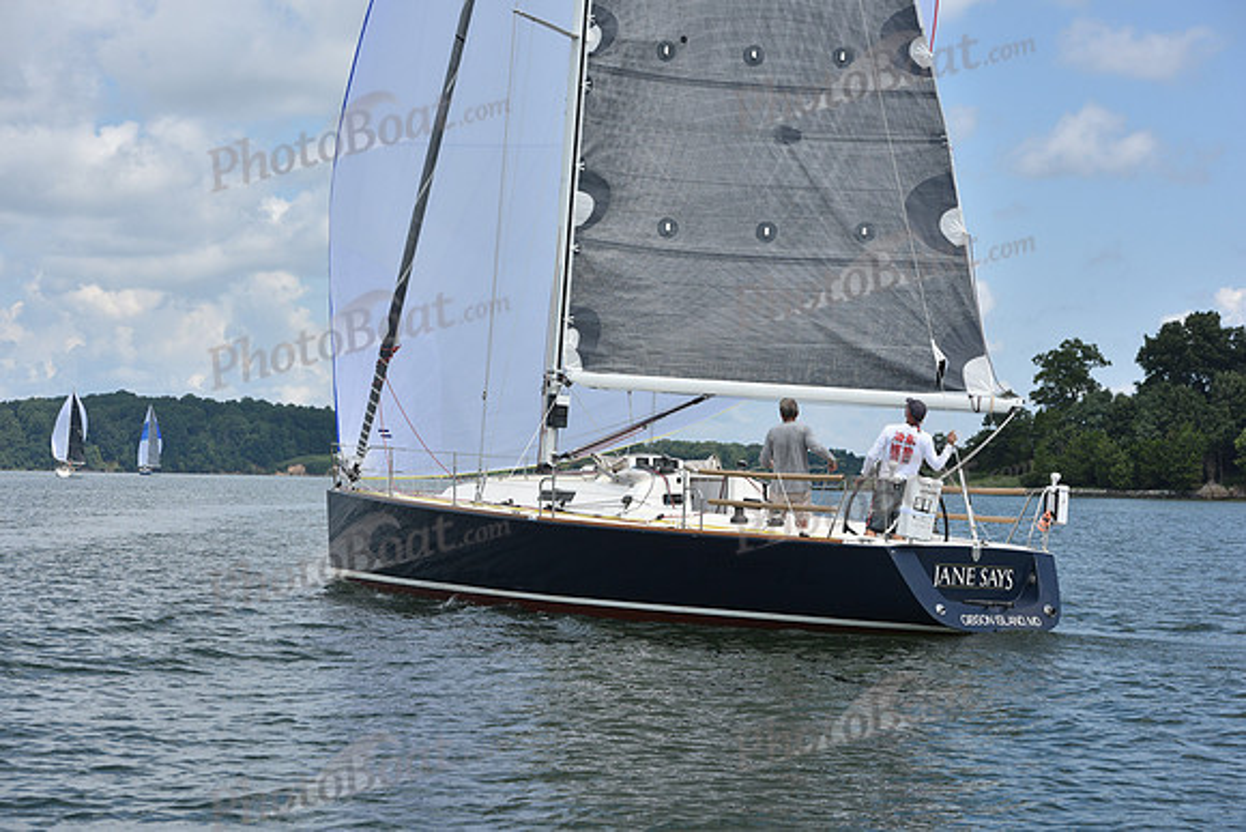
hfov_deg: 28.8
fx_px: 2423
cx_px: 623
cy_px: 416
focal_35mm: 70
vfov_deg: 19.5
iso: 320
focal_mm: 70
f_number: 8
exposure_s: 1/1250
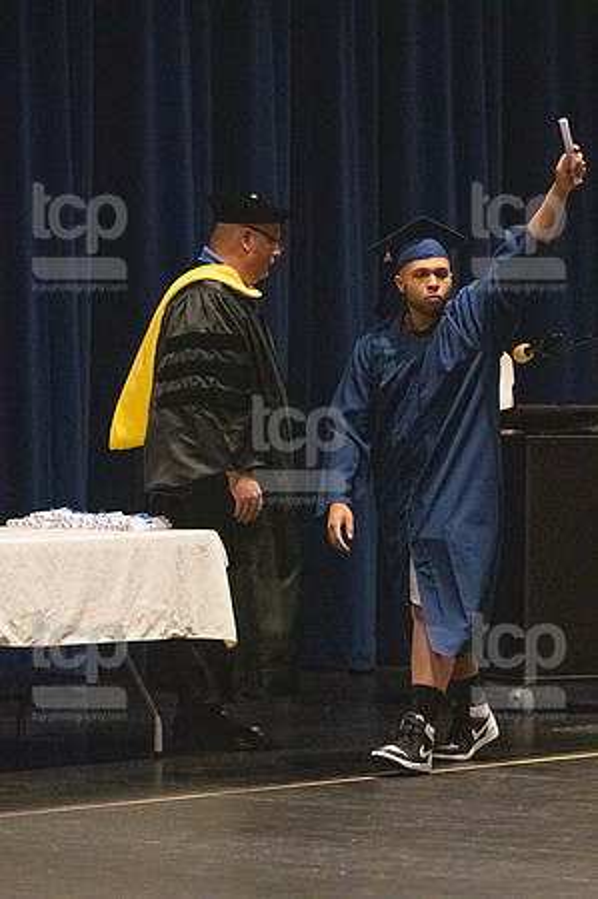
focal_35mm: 202
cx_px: 299
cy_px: 450
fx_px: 5044
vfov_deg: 10.2
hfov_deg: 6.8
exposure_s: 1/400
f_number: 3.2
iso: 10000
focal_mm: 135
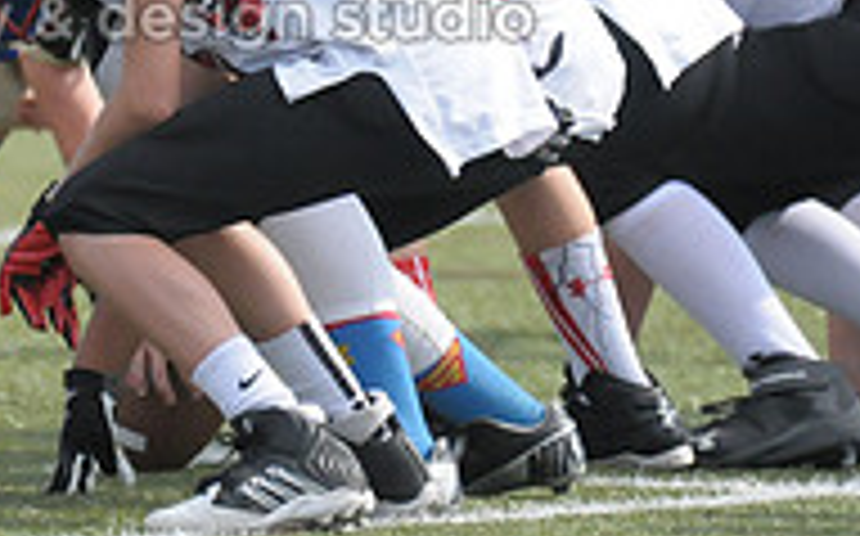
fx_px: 30466
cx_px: 50
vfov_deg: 1.0
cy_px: -146
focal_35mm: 1301
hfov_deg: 1.6
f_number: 4
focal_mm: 280
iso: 1600
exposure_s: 1/5000
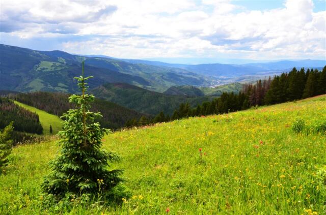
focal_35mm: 39
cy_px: 108
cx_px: 163
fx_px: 352
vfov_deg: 34.0
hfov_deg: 49.7
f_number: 11
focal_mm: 26
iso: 110
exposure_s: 1/125
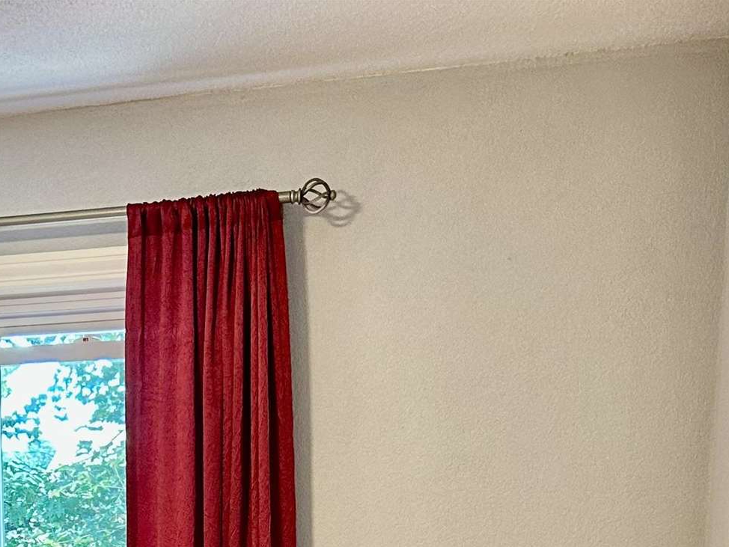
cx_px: -20
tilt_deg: -11.4
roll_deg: +1.7
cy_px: 861
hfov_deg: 22.8
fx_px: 1727
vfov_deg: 16.2
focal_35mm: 82
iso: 125
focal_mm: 5.7
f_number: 1.5
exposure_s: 1/60
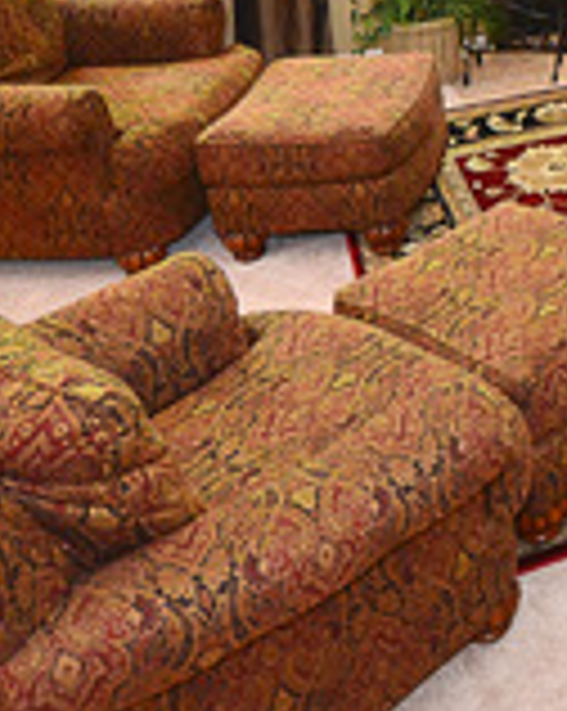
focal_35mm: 57
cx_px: 850
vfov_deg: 30.0
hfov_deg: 22.1
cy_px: -50
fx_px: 1198
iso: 800
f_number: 4
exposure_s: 1/60
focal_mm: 10
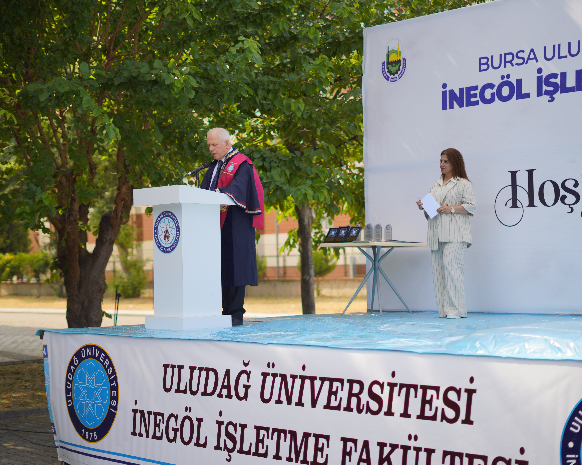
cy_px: 252
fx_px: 1068
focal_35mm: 62
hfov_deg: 30.5
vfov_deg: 24.6
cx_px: 312
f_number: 1.8
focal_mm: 50
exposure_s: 1/2500
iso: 100
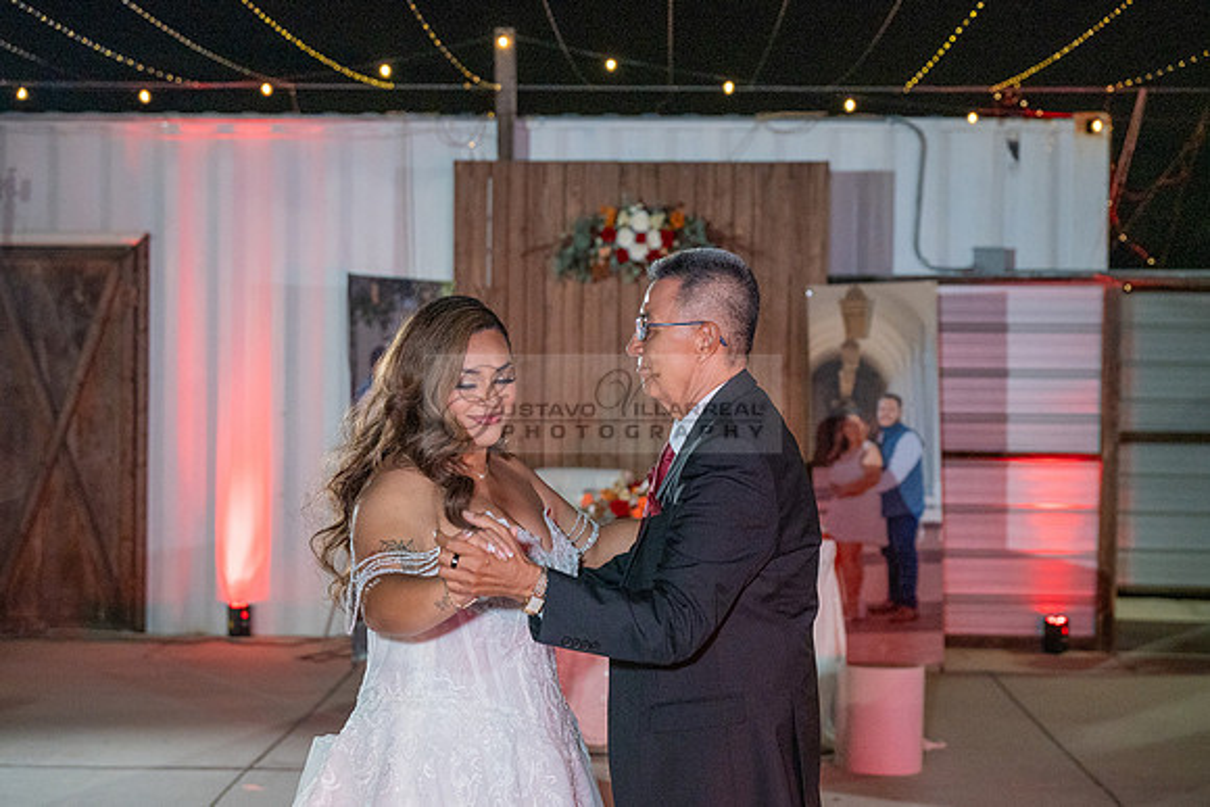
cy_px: 404
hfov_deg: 30.1
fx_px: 2249
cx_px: 605
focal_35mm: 67
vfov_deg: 20.4
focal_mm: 64
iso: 3200
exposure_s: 1/250
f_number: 4
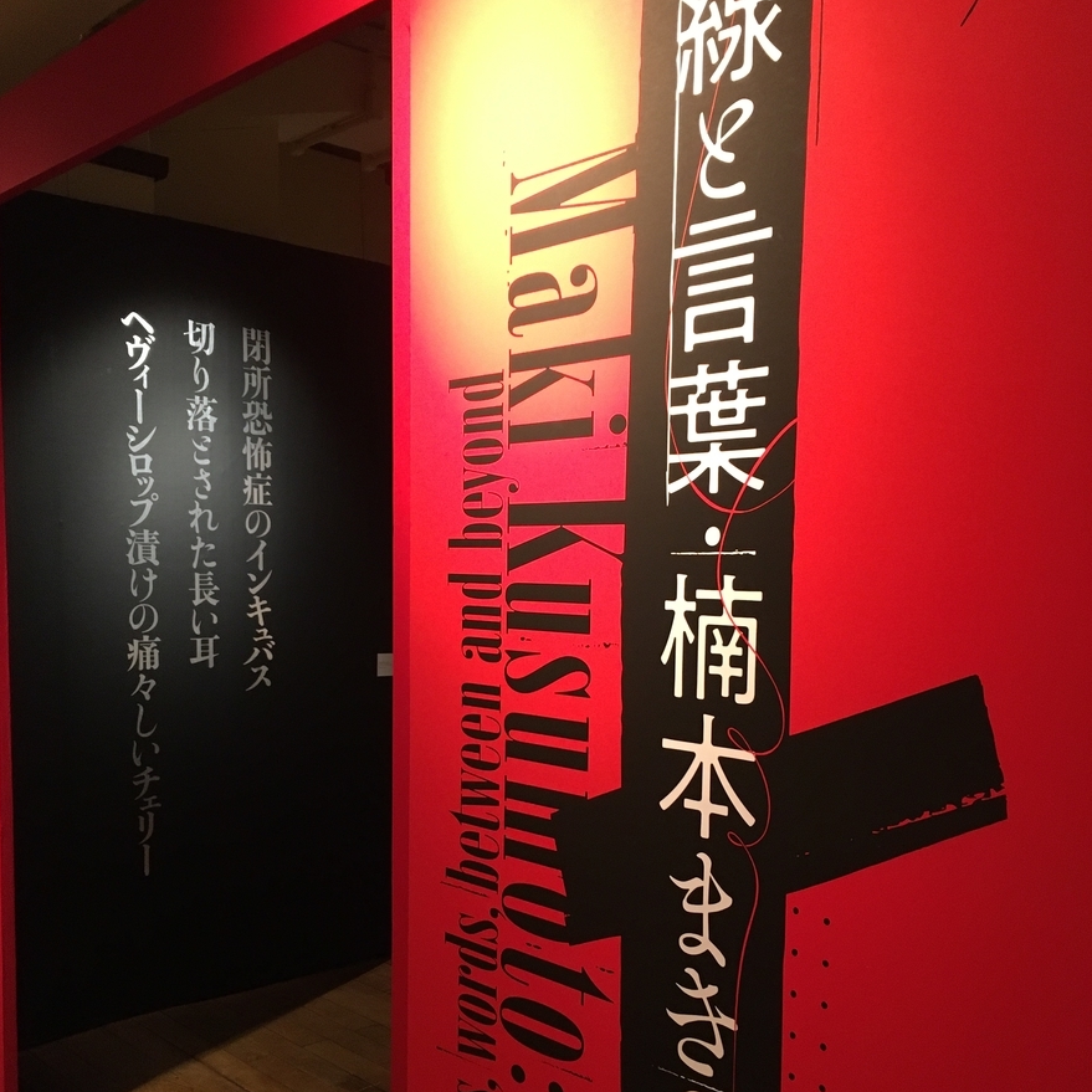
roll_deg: -1.2
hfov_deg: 47.2
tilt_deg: -5.2
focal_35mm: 35
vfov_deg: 46.8
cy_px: 681
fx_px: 1249
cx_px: 542
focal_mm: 4.15
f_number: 2.2
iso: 200
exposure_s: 1/30
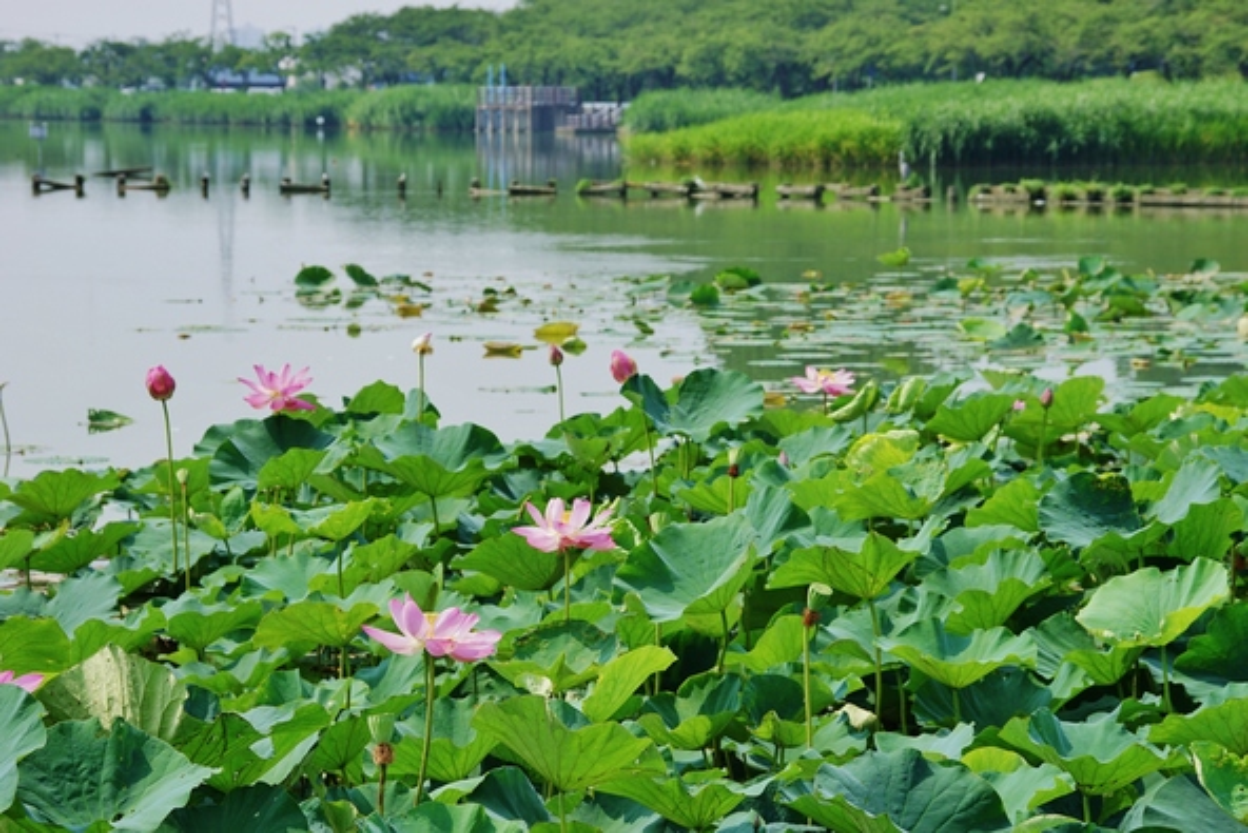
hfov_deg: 15.2
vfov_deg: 10.2
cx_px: 624
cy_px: 416
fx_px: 4681
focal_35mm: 135
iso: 200
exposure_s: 1/250
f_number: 11
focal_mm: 135
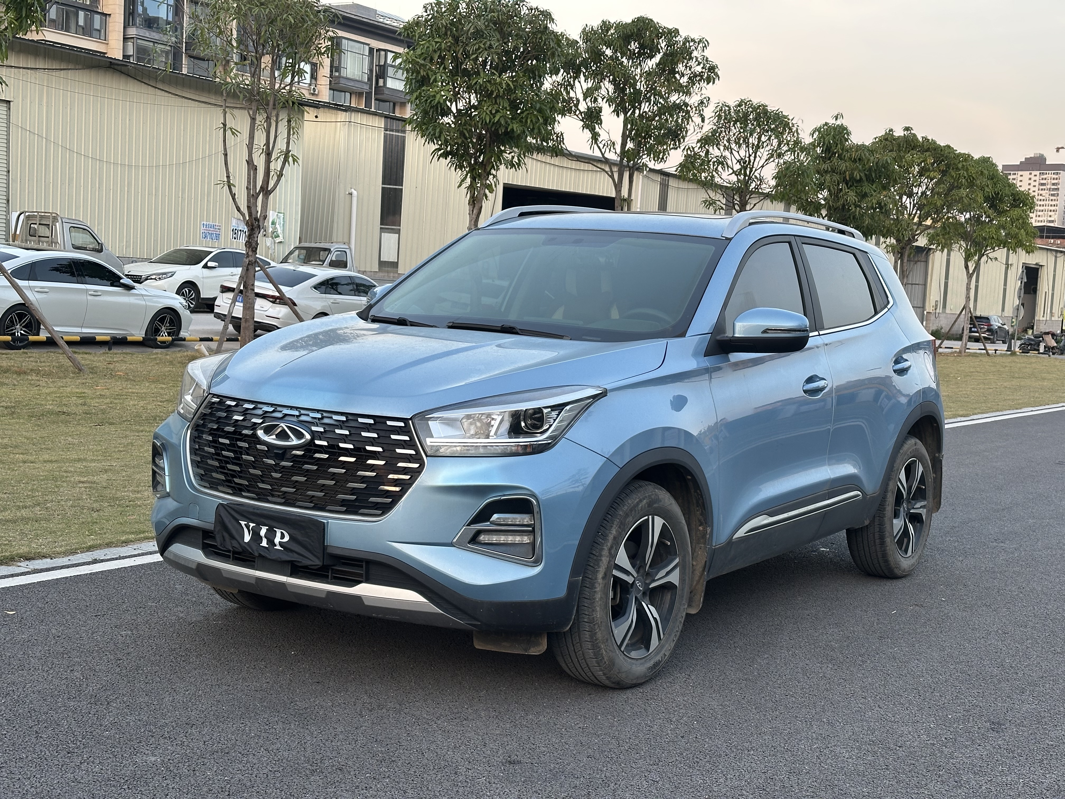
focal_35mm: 48
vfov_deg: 30.3
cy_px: 400
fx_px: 1477
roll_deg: -3.3
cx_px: 532
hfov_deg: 39.7
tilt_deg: -4.9
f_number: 1.78
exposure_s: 1/121
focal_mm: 6.86
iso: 64
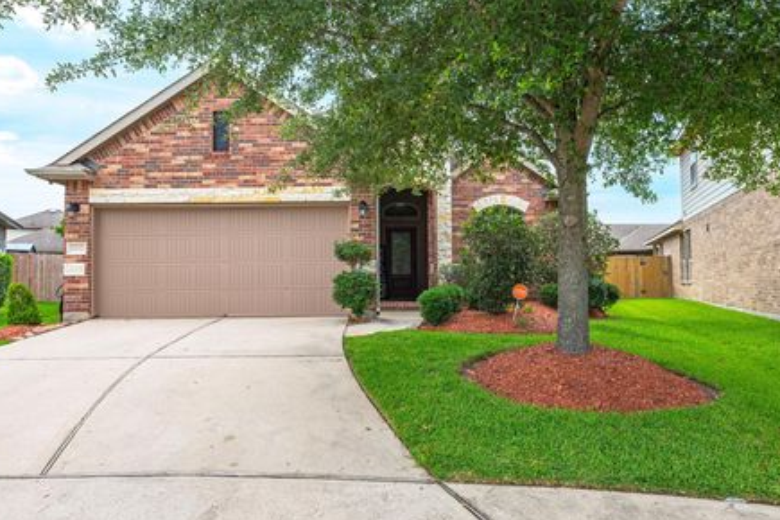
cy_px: 266
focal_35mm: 23
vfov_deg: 55.1
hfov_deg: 76.1
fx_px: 498
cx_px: 400
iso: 125
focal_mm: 20
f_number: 10
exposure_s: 1/100
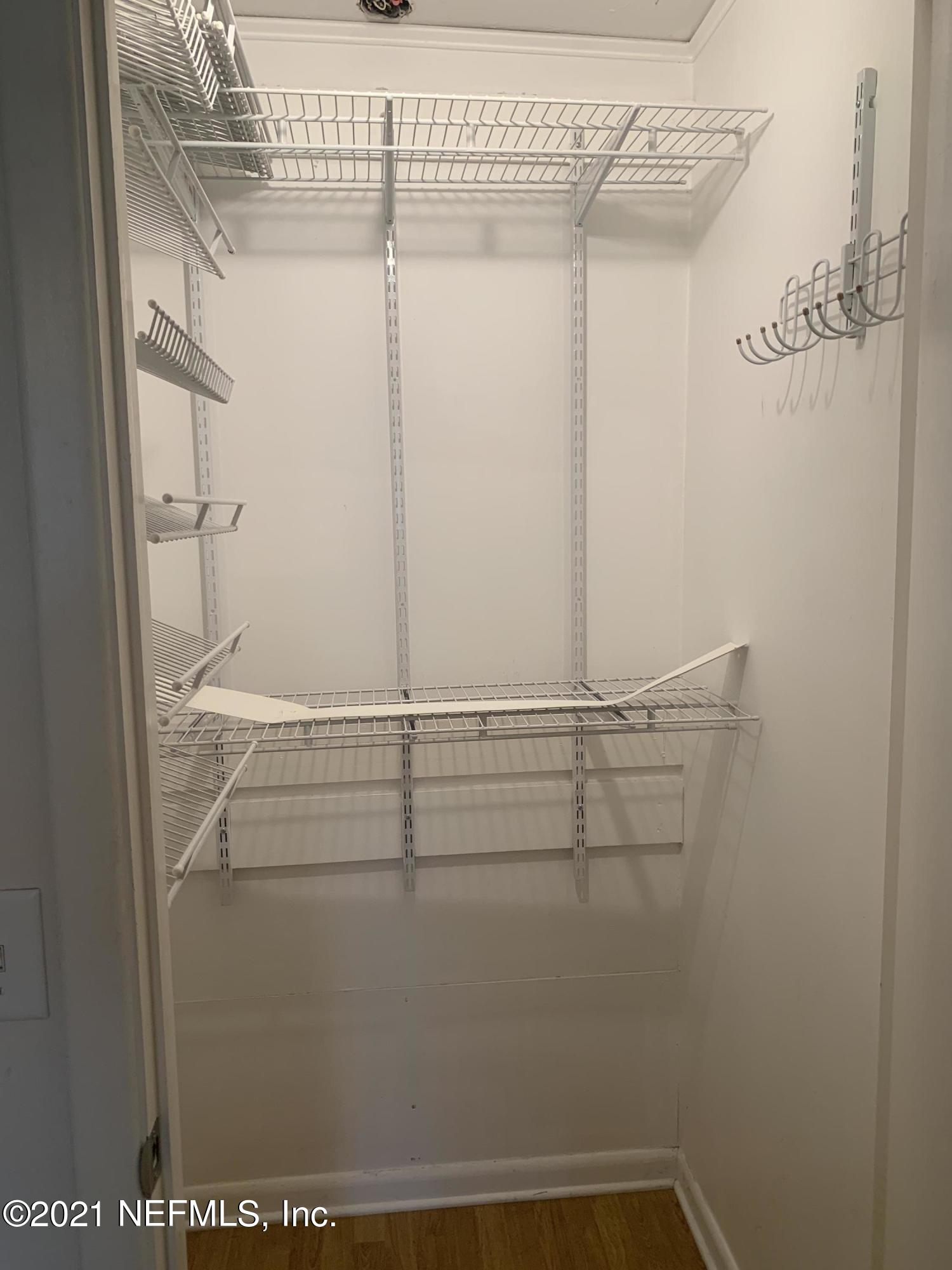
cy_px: 635
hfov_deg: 53.1
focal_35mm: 26
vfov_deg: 67.3
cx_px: 476
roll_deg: +0.6
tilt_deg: -6.2
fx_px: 953
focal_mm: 4.25
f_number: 1.8
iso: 64
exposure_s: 1/60
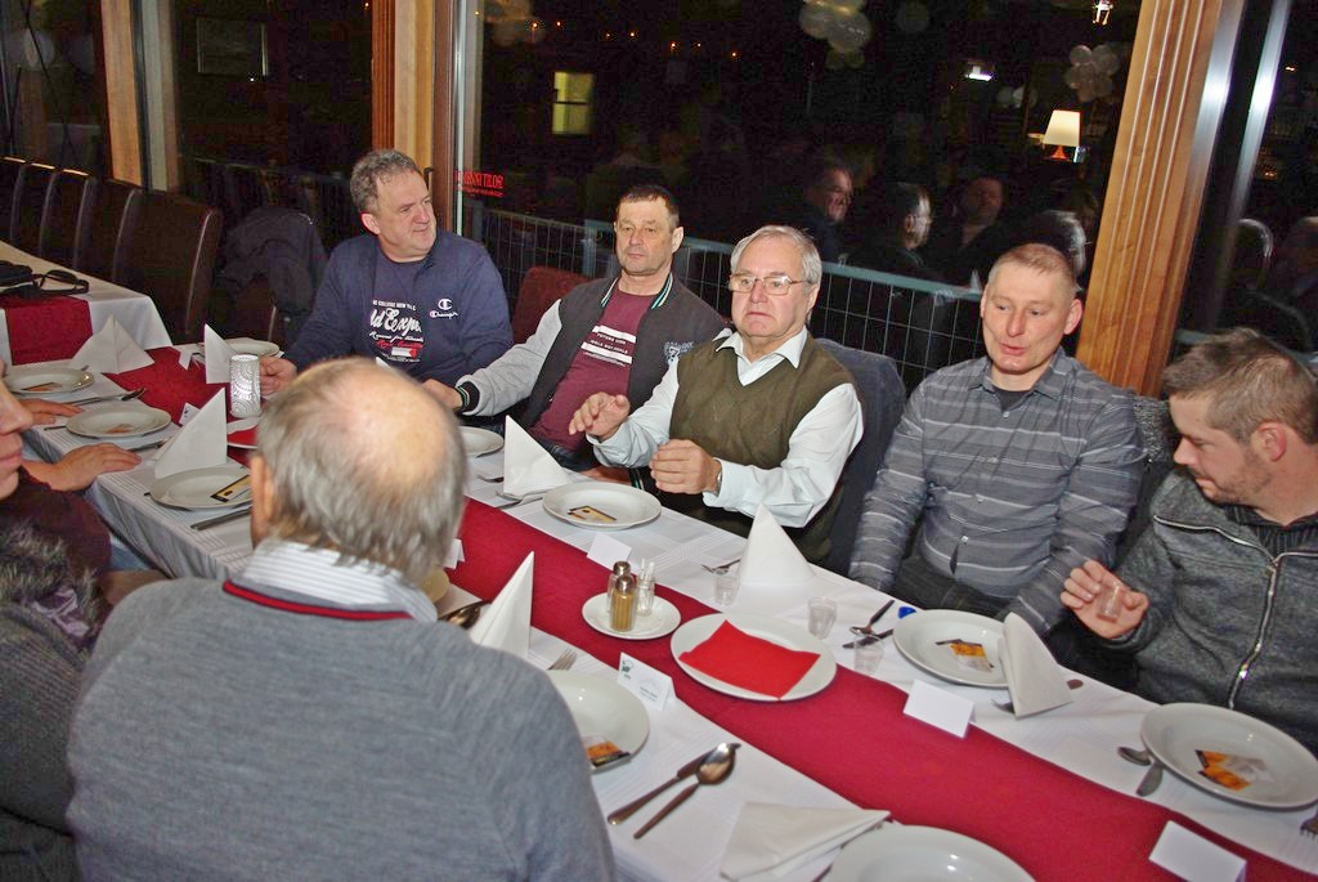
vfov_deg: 48.0
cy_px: 441
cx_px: 659
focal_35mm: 27
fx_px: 989
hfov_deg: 67.3
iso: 400
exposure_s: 1/30
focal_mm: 18
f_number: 4
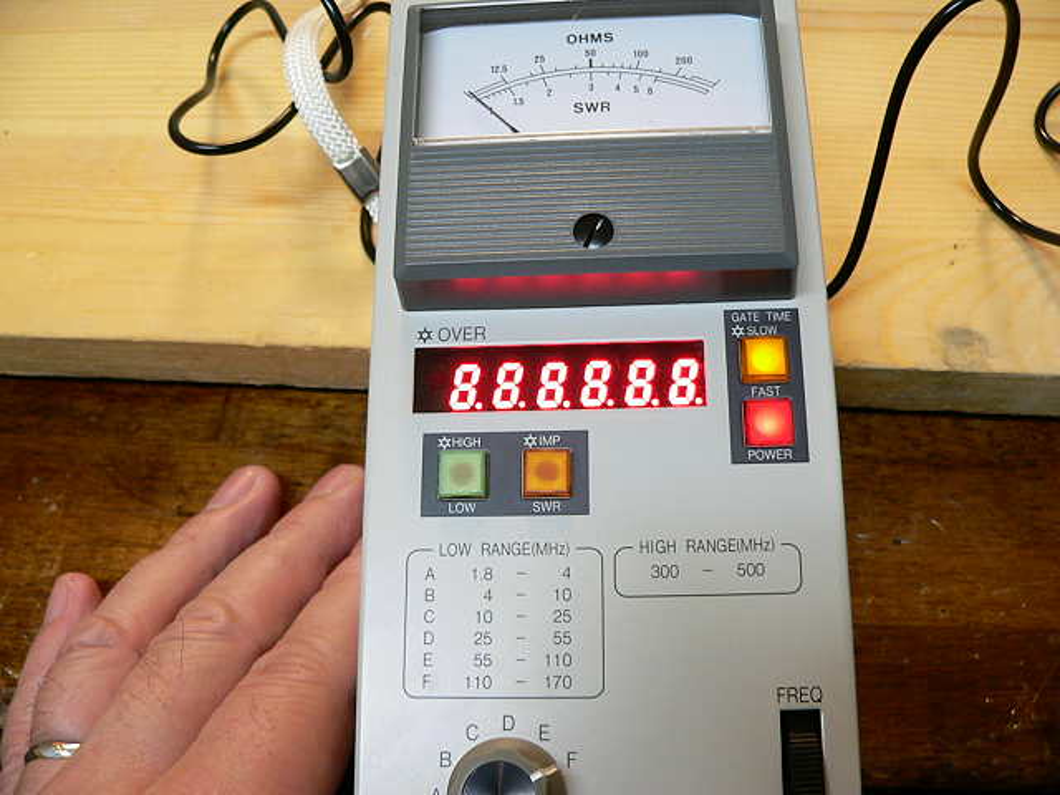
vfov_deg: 39.7
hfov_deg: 51.4
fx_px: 1102
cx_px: 530
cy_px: 398
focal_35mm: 36
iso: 200
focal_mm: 6
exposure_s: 1/13
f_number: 2.8
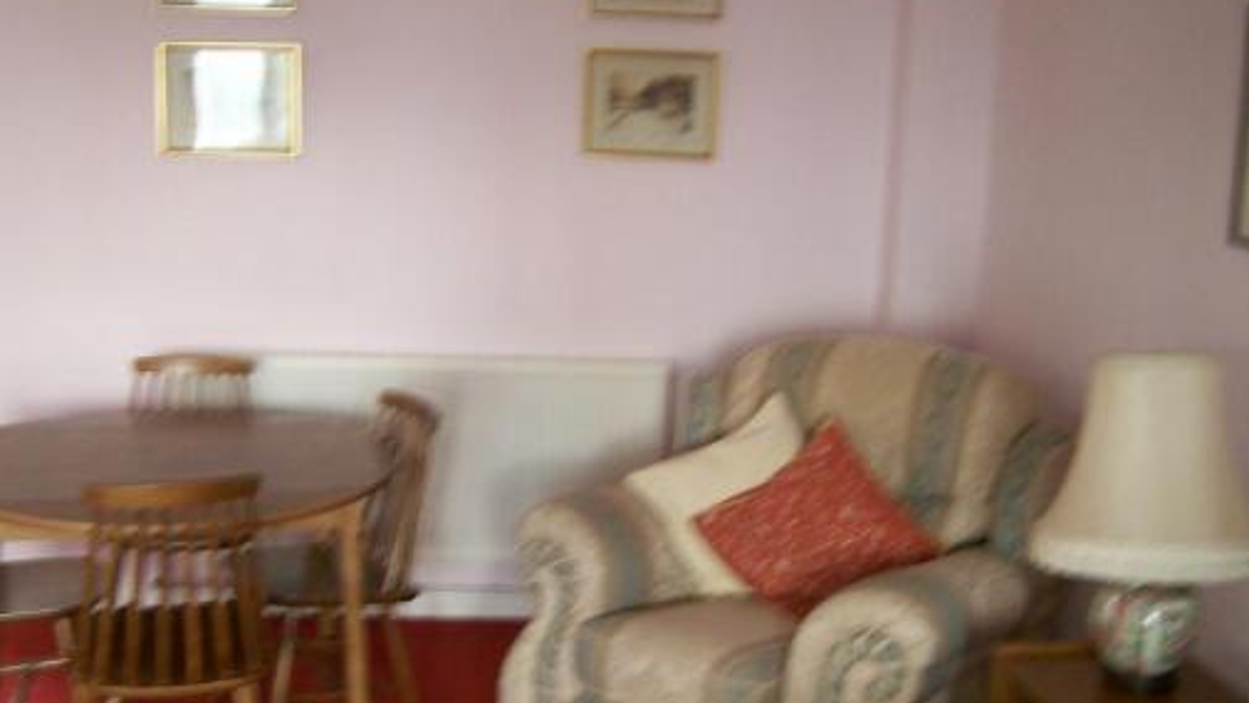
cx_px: 602
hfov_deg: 46.4
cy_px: 429
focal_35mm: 44
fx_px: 1457
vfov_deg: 27.0
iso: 200
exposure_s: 1/27.6
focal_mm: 5.8
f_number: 2.8
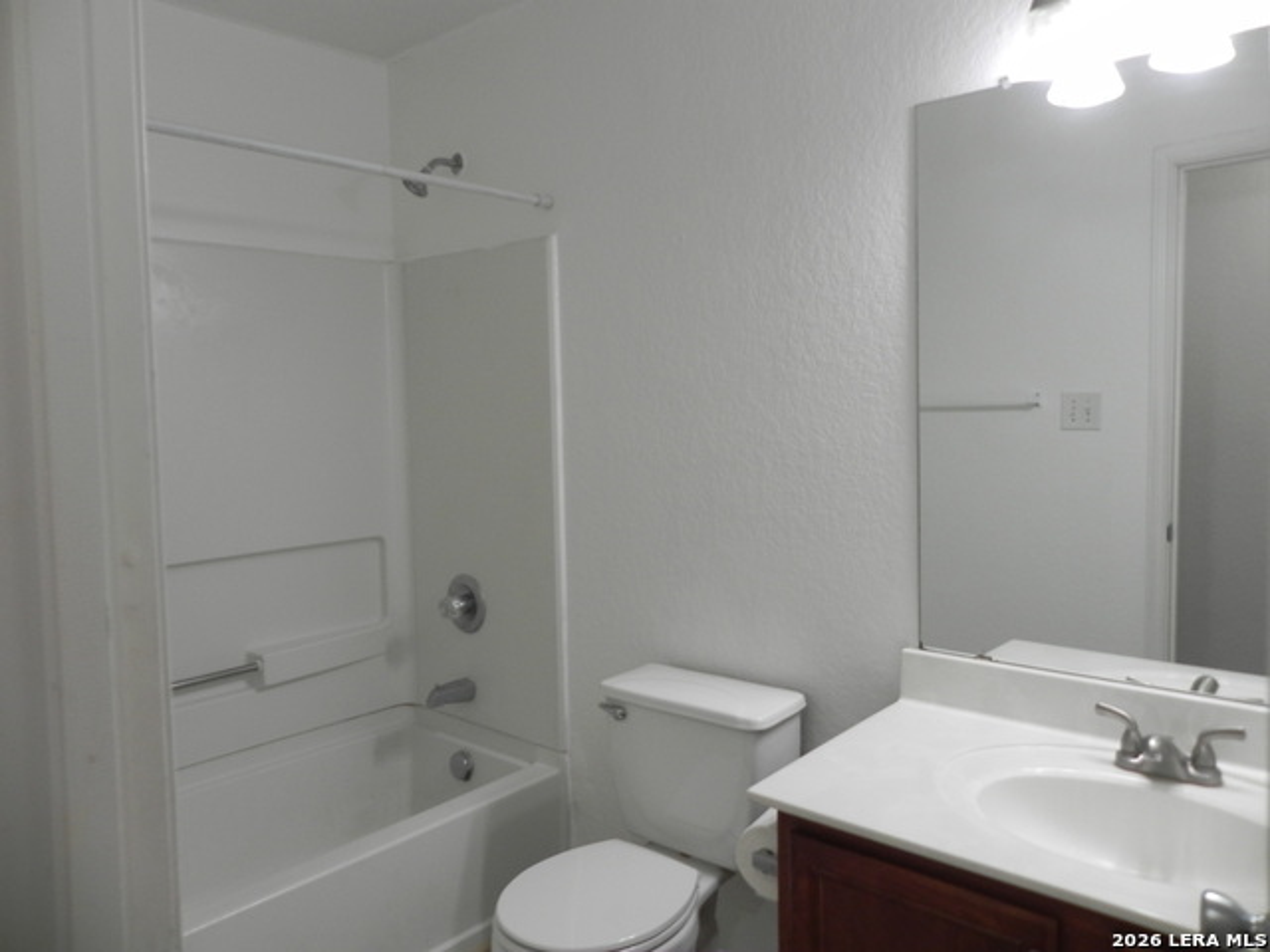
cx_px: 635
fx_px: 954
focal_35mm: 26
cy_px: 476
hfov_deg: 67.3
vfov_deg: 53.1
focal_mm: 4.6
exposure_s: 1/61.7
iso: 160
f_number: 3.2
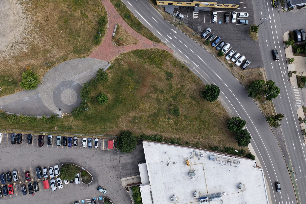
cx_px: 153
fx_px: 238
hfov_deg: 65.5
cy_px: 102
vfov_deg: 46.4
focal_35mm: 28
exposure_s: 1/160
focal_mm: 14.45
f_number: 2.8
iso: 250
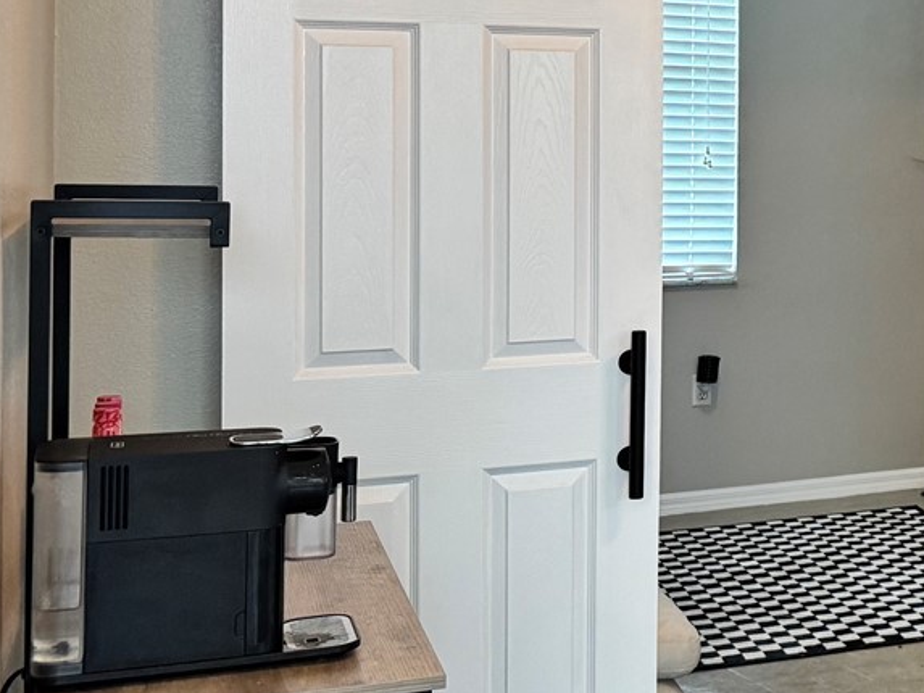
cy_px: 139
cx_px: 1224
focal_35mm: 67
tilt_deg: -1.2
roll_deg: -0.5
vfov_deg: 21.7
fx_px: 1789
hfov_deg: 24.9
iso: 320
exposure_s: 1/60
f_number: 1.78
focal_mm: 6.76
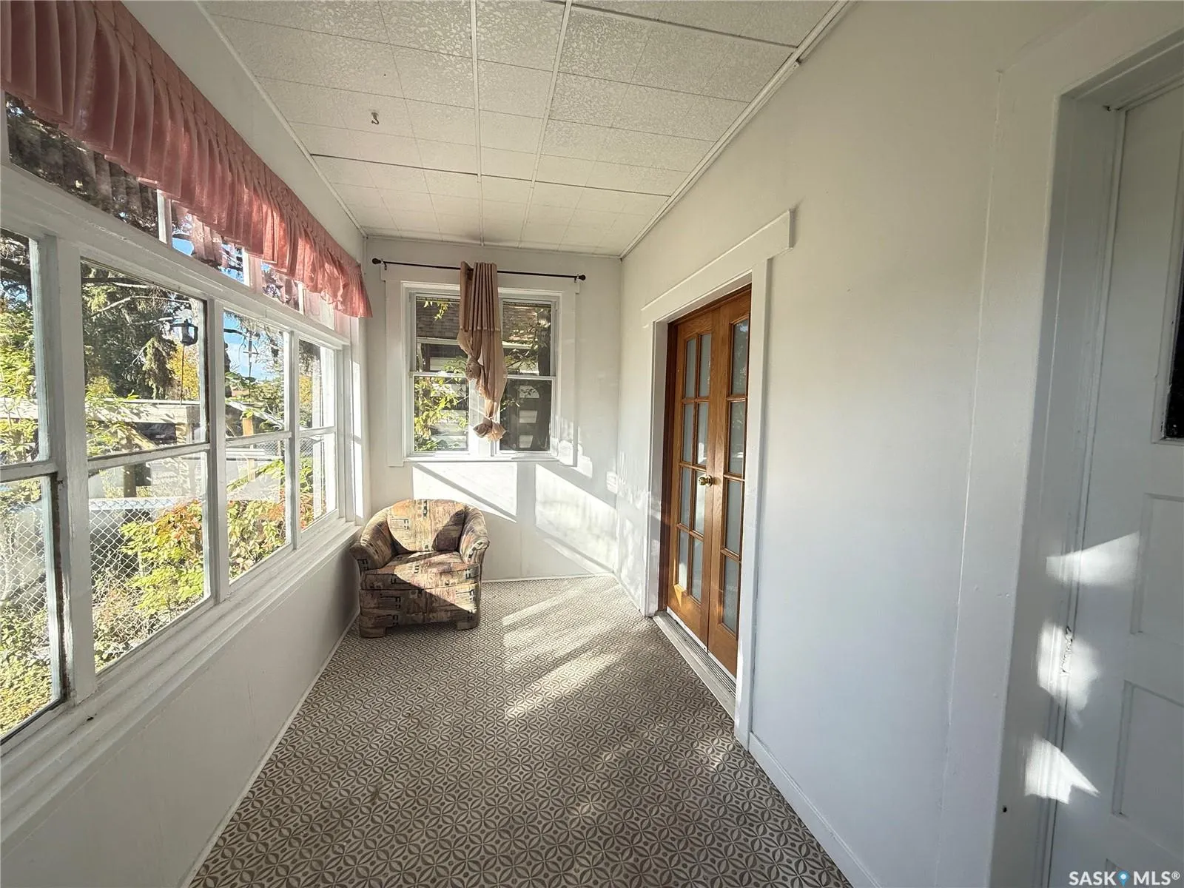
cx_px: 592
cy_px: 444
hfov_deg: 102.1
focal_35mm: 14
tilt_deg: -3.2
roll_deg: -1.2
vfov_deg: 85.7
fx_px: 479
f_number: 2.2
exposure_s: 1/271
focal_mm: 2.22
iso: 64
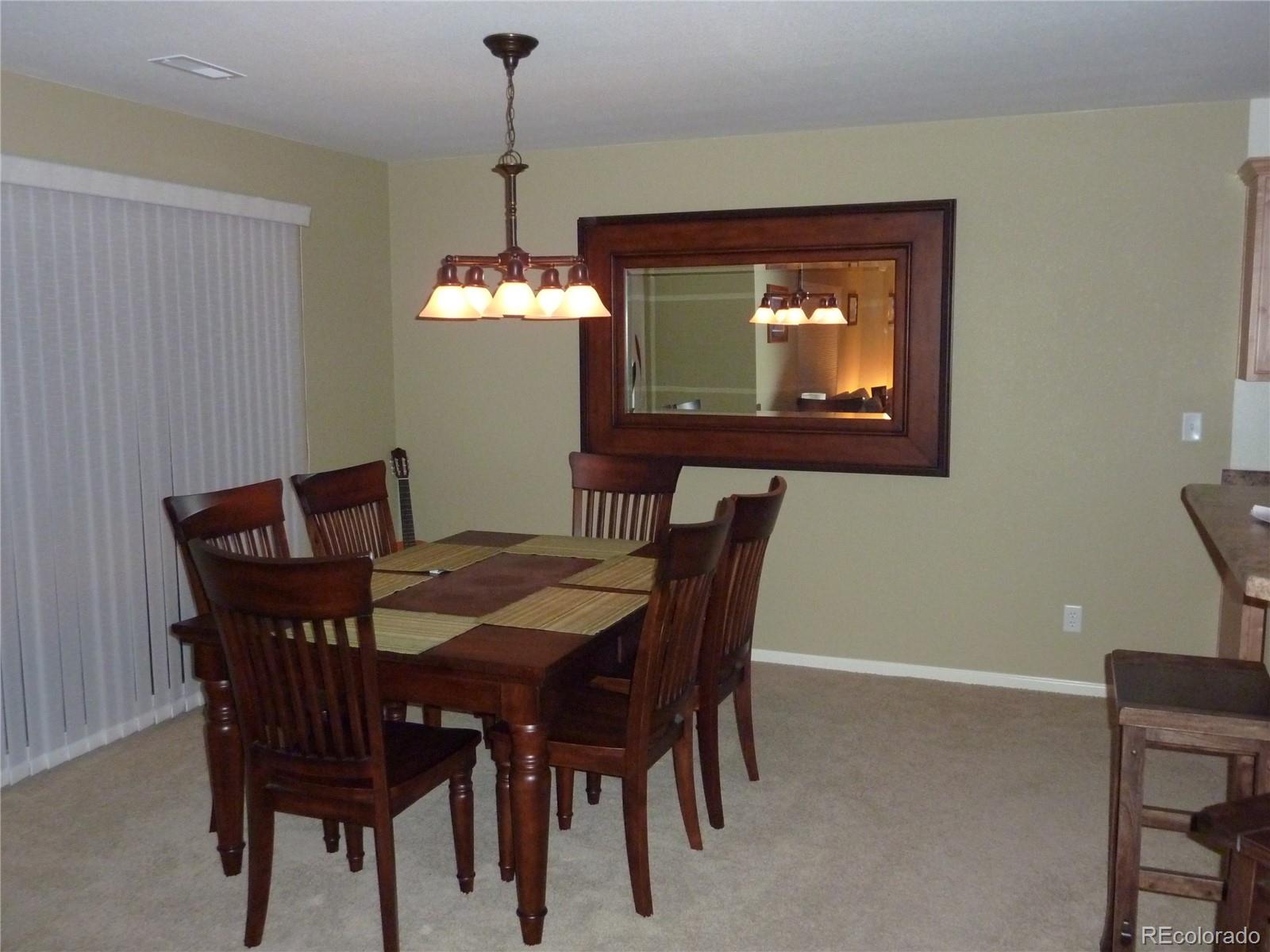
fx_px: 1064
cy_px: 476
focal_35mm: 29
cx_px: 635
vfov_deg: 48.2
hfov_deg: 61.7
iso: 500
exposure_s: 1/8
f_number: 3.4
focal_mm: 4.7
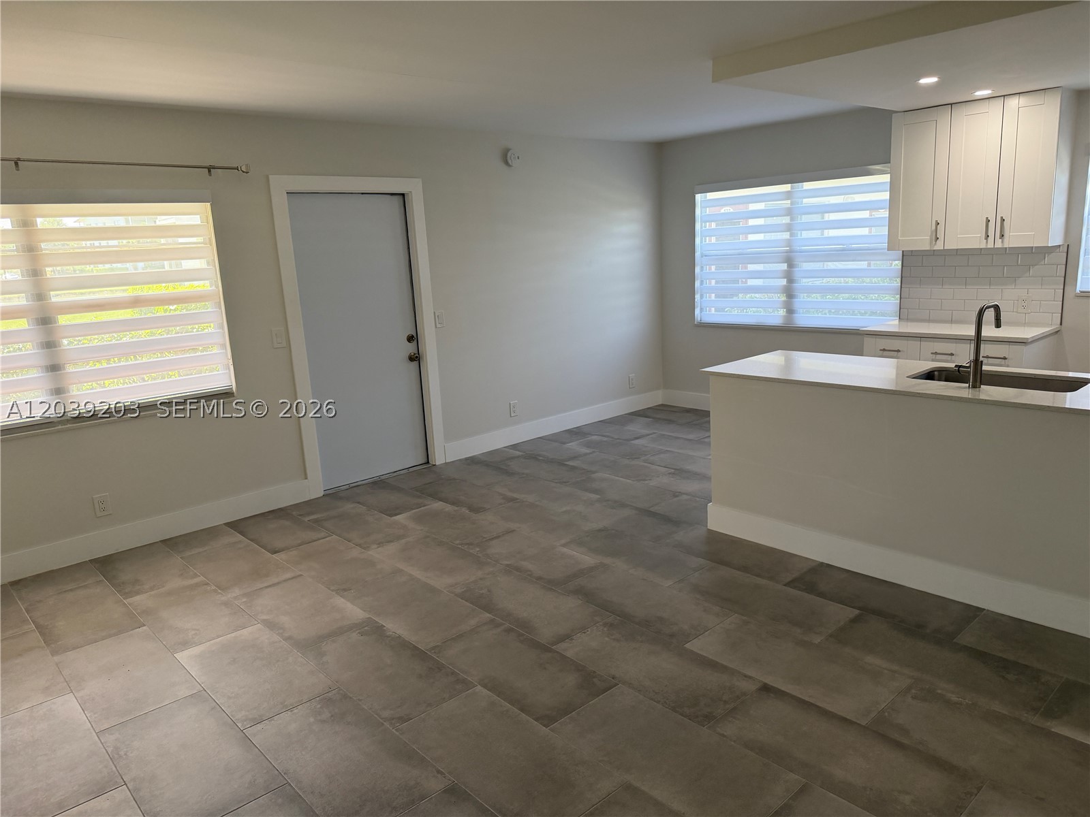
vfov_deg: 56.8
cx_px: 545
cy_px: 408
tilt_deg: -12.4
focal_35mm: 24
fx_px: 756
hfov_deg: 71.6
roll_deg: +2.7
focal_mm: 6.76
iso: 160
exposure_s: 1/227
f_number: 1.78
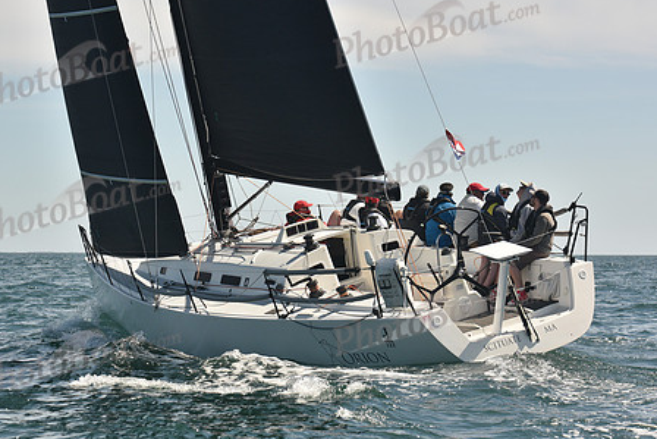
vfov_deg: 10.8
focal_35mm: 127
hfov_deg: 16.1
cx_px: 258
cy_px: 262
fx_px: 2318
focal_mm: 98
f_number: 6.3
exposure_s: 1/640
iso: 250
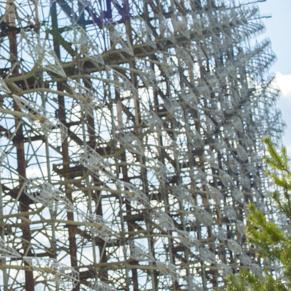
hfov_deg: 16.9
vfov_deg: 17.4
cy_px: 190
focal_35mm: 100
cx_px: -13
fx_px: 951
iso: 100
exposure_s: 1/100
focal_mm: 50
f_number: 11
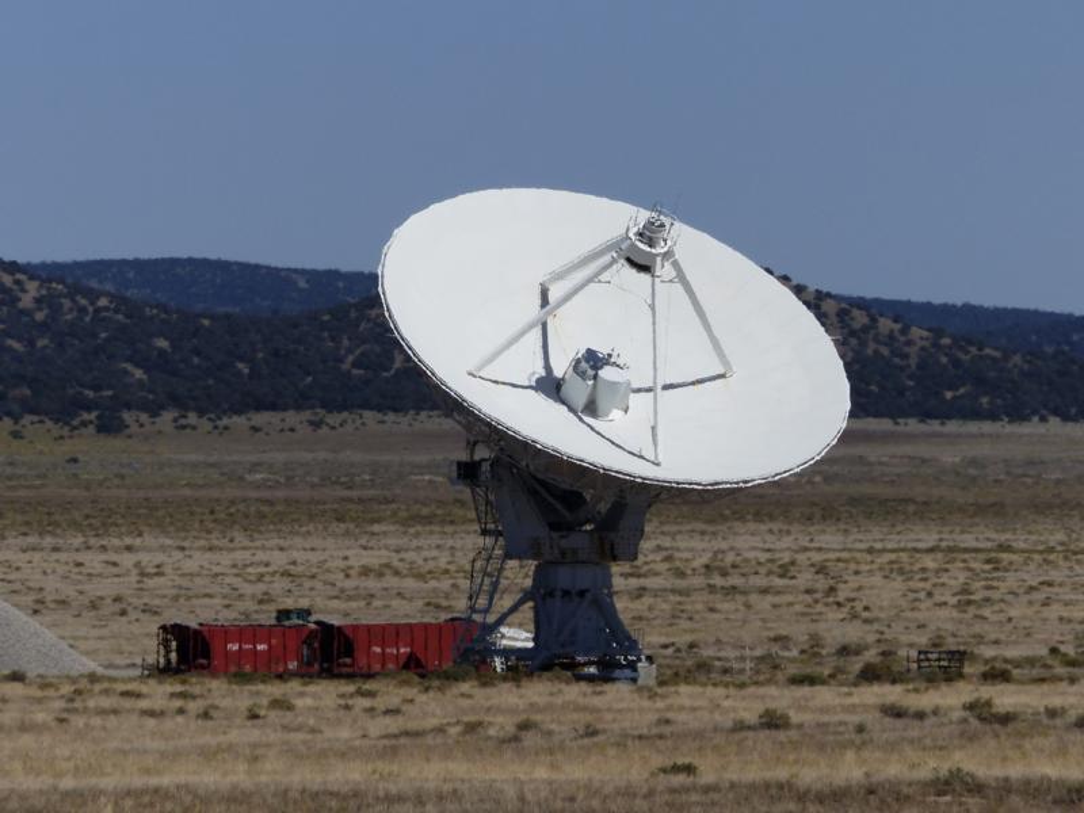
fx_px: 18789
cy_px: 406
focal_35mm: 600
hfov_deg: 3.3
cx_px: 542
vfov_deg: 2.5
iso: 100
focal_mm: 108
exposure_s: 1/1300
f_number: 6.3
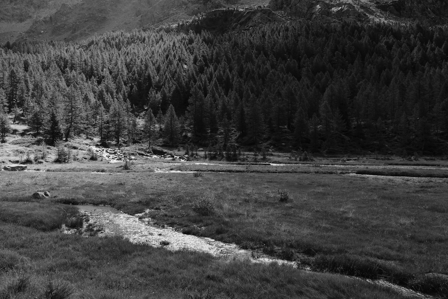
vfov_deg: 42.3
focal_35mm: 31
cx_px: 224
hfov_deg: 60.3
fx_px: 386
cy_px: 150
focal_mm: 20.8
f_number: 8
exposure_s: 1/160
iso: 250
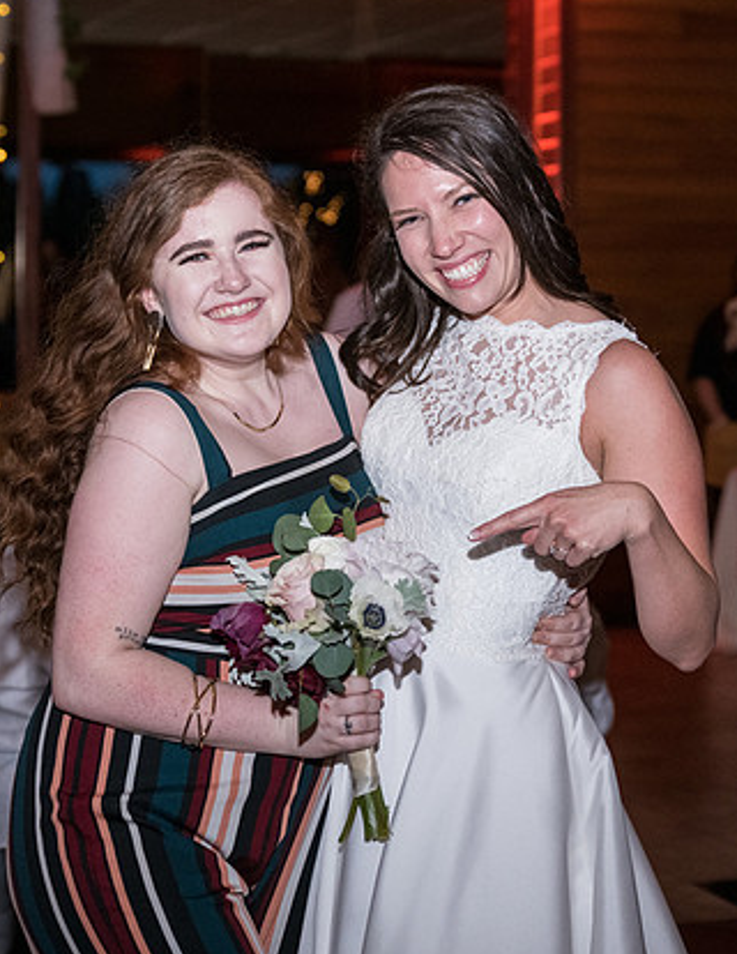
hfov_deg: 18.3
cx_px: 364
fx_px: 2284
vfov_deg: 23.5
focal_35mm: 82
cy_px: 376
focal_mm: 44
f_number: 3.5
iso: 1600
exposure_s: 1/320
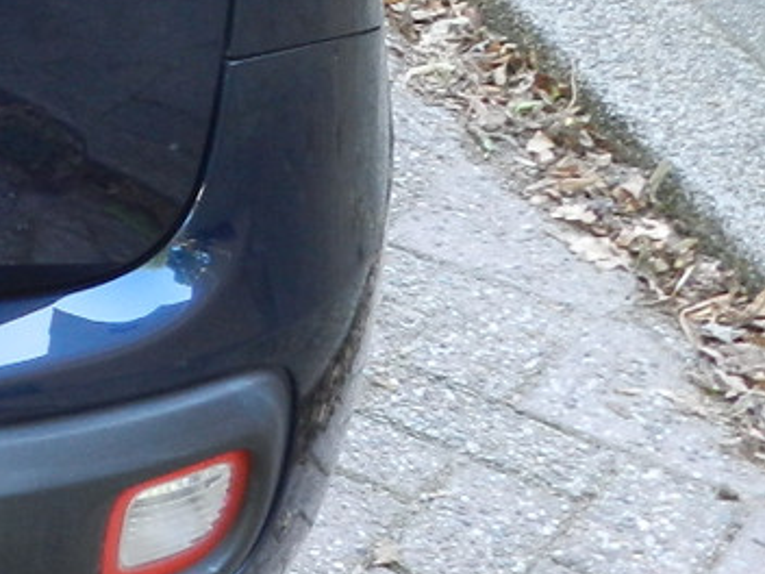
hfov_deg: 13.2
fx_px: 2895
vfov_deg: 11.1
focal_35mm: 131
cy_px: -74
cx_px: -713
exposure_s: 1/25
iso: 160
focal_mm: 5.6
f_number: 3.7
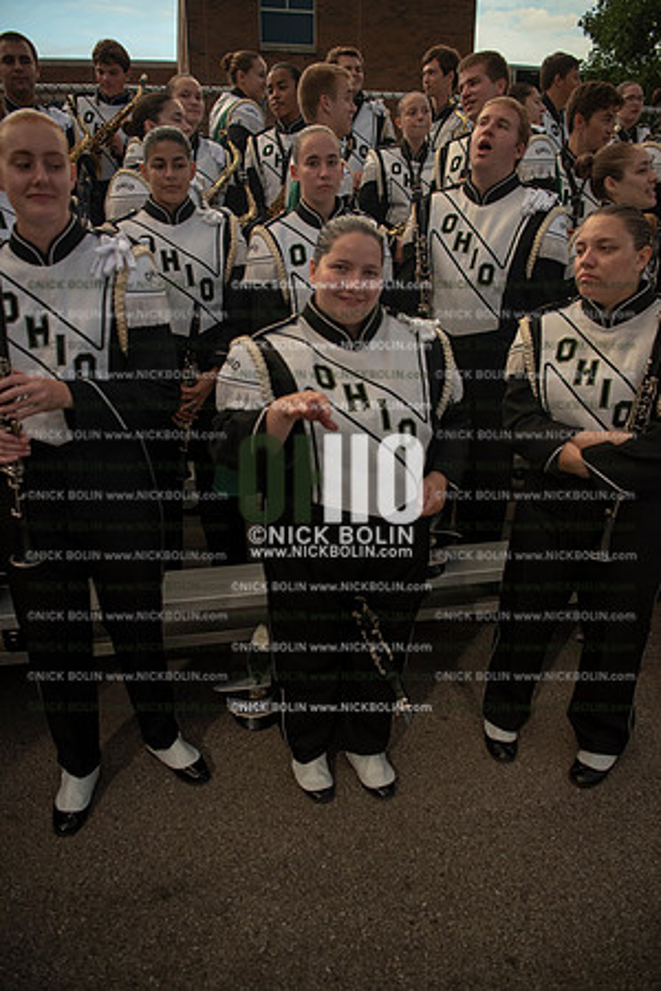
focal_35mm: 24
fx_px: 661
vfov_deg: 73.7
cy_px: 496
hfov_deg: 53.1
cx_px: 330
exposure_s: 1/400
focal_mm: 24
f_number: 3.2
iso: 800
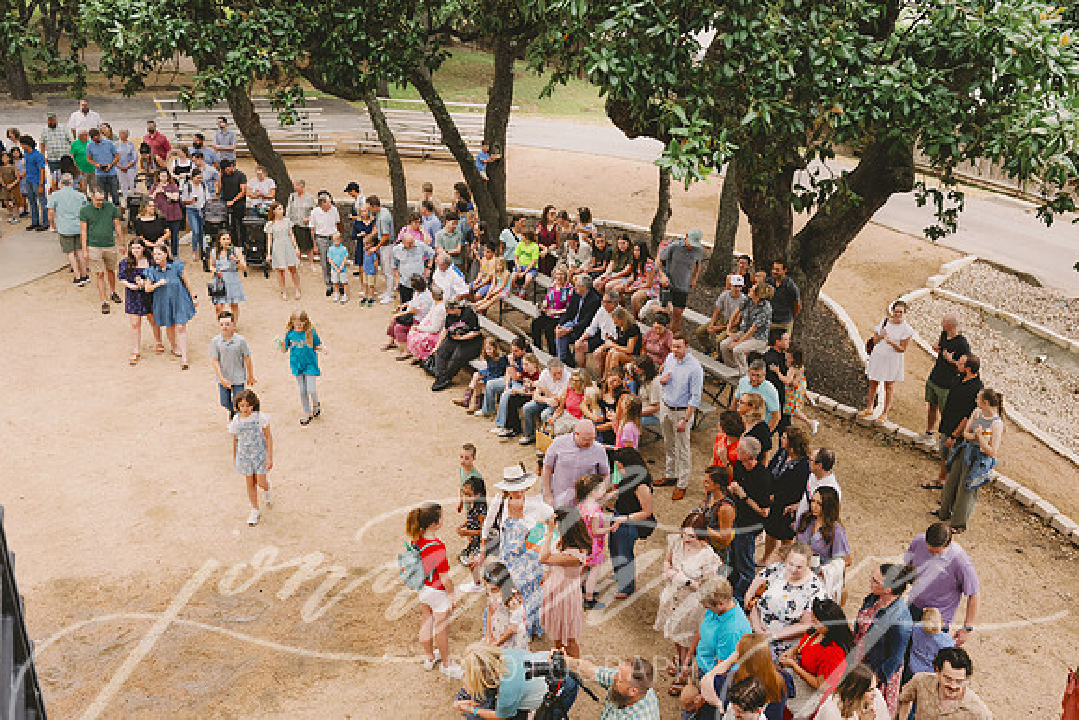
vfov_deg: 41.1
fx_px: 959
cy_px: 360
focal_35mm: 32
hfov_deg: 58.7
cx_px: 540
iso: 1250
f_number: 8
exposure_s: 1/640
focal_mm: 32
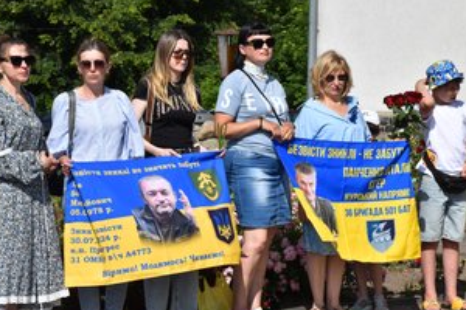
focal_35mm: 140
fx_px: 1812
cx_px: 216
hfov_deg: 14.7
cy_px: 192
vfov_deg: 9.8
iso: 200
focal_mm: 70
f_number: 11
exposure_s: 1/500
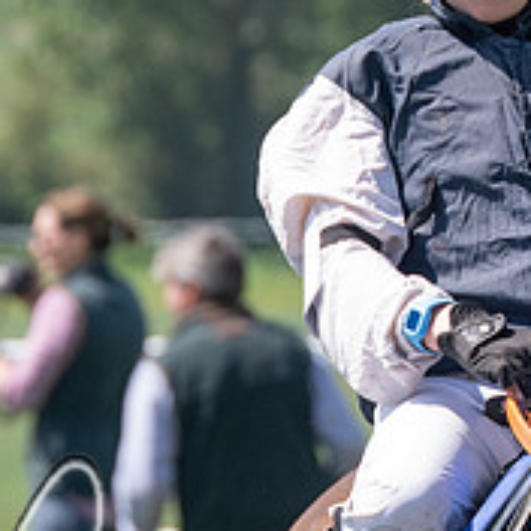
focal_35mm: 776
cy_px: 266
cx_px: 662
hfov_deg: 2.3
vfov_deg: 2.3
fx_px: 13467
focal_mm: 135
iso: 400
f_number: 5
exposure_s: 1/1250
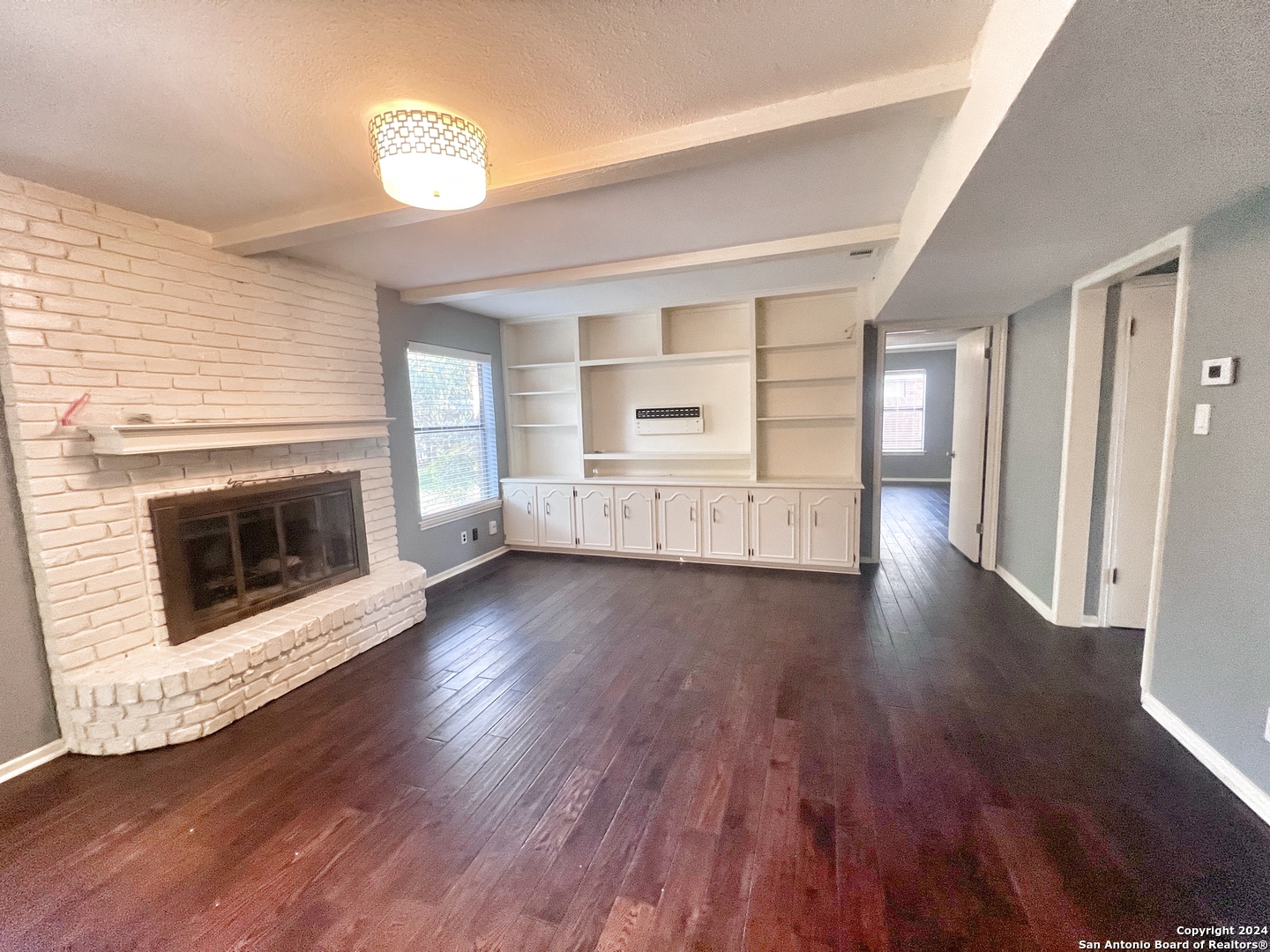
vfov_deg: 89.9
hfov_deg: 106.2
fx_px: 477
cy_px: 476
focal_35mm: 13
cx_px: 635
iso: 400
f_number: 1.8
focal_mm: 1.57
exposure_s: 1/60
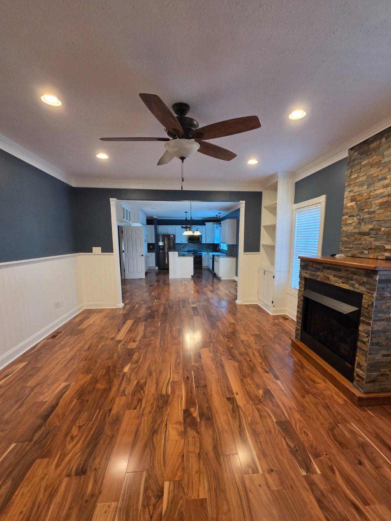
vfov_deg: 101.9
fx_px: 211
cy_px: 277
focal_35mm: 14
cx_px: 200
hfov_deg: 85.7
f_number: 2.2
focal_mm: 2.2
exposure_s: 1/60
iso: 400
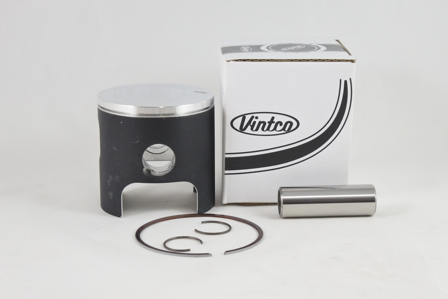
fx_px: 796
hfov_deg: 31.4
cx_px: 224
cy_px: 150
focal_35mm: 64
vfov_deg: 21.2
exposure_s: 1/125
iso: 720
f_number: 5
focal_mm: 24
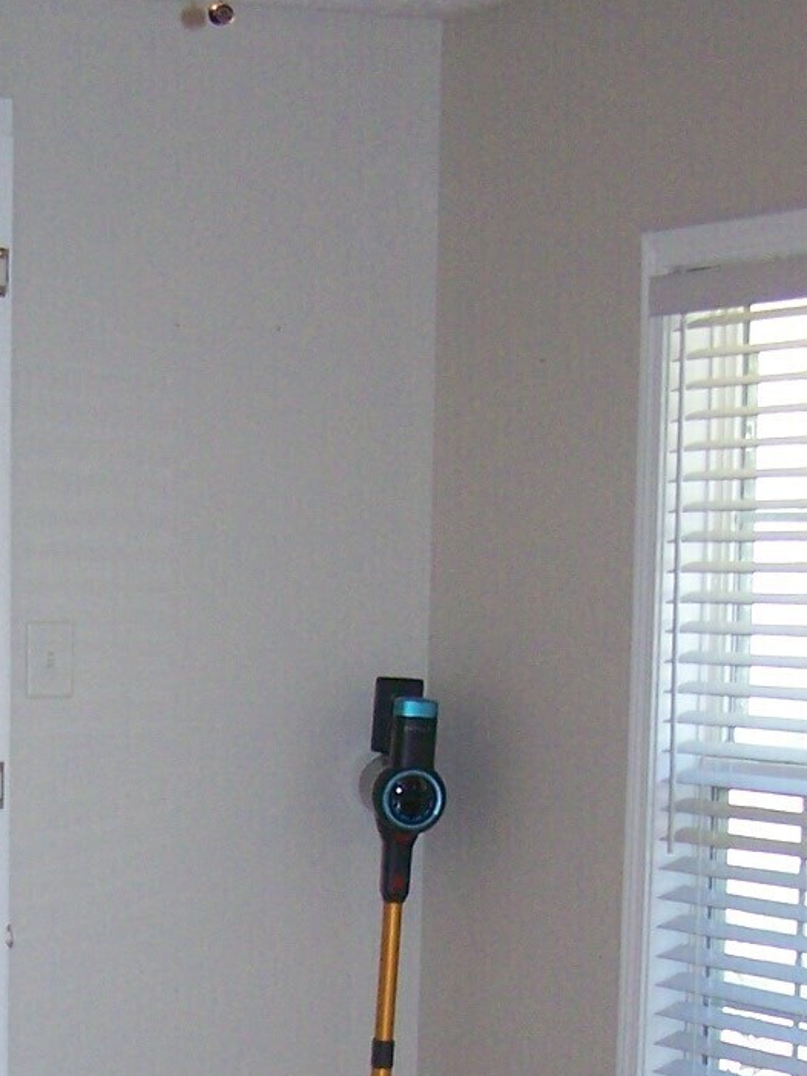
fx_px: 3449
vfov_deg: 17.1
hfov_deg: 13.2
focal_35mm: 111
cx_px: 26
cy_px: 1196
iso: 160
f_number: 2.8
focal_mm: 6.3
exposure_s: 1/60
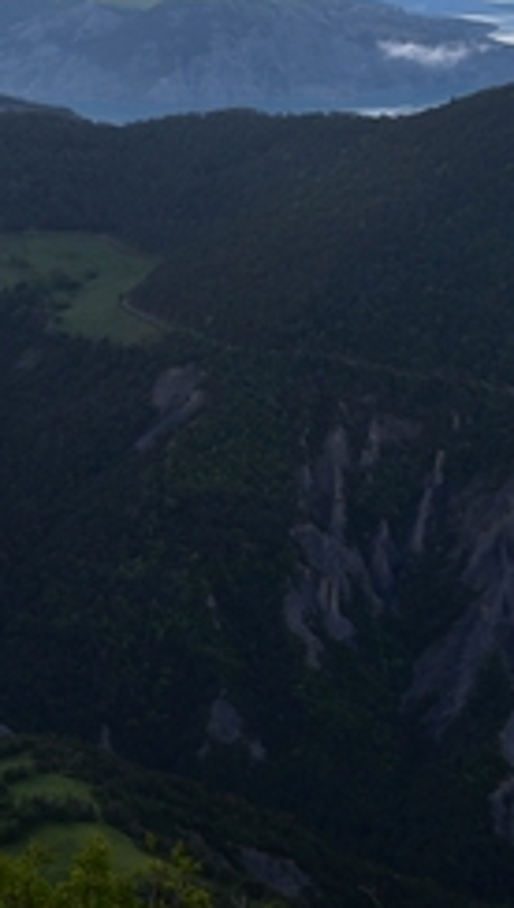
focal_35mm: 90
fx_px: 2172
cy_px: 255
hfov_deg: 11.9
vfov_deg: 23.5
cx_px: -540
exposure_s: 1/5
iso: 100
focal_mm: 14
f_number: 8
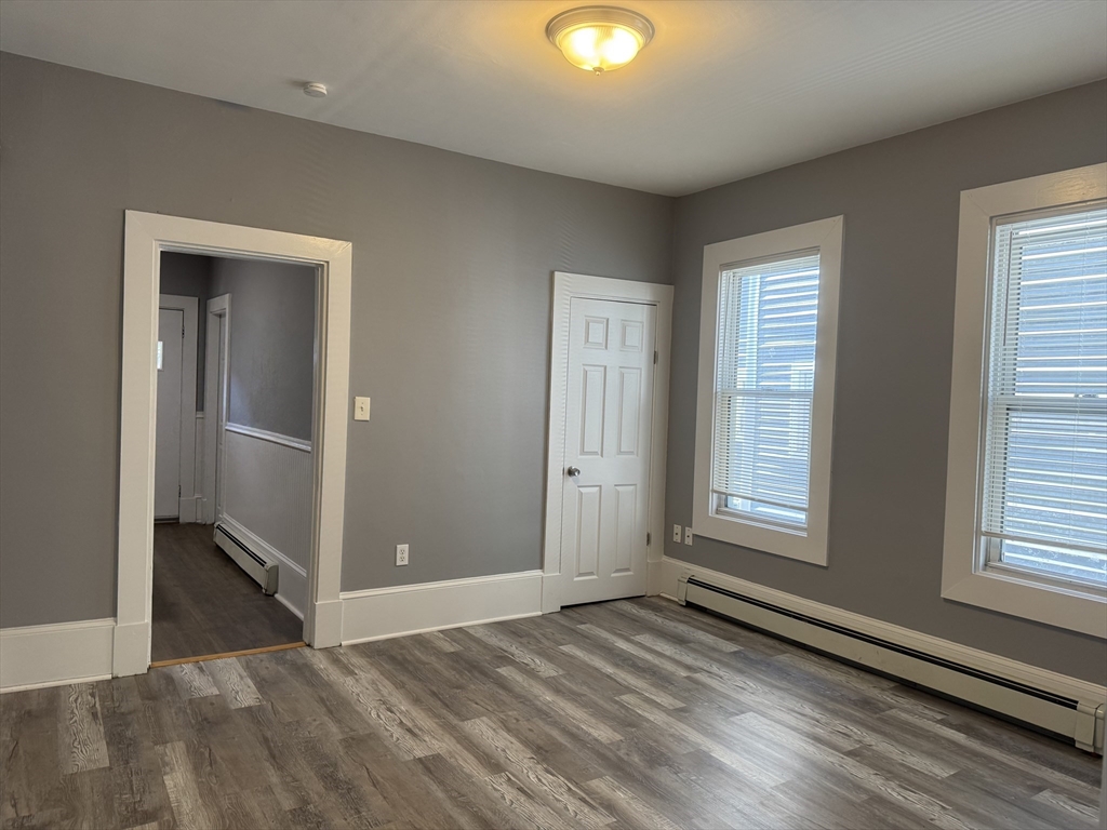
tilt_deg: -3.1
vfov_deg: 56.8
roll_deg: -2.2
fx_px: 768
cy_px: 415
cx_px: 554
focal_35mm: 24
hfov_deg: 71.6
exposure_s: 1/60
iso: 125
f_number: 1.78
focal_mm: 6.76
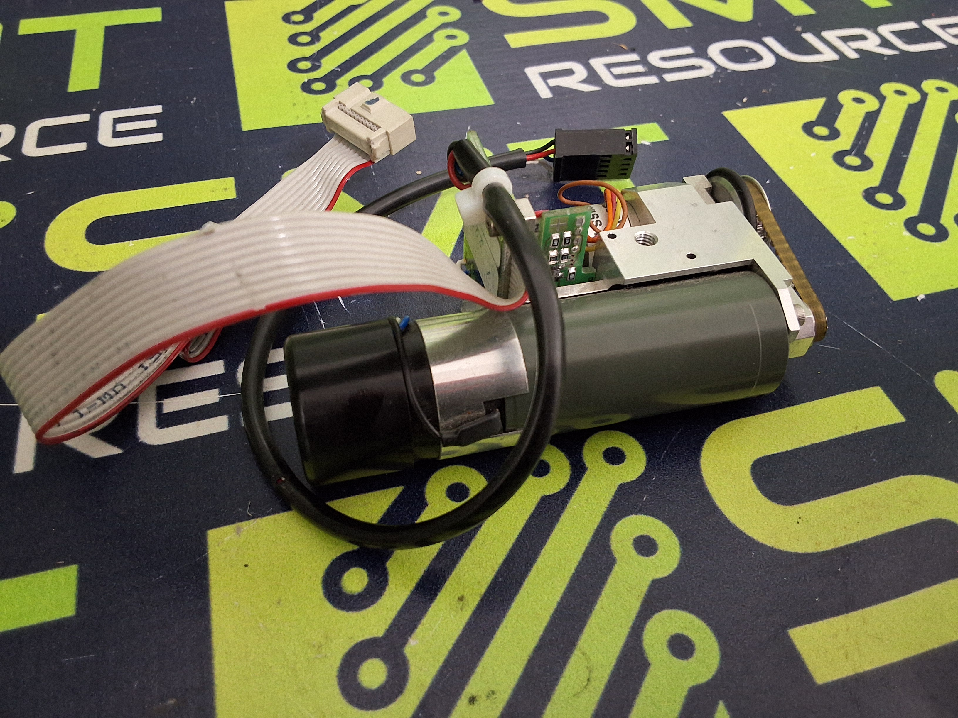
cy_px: 359
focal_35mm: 28
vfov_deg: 49.7
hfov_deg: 63.4
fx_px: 775
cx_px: 479
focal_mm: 2.91
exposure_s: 1/24
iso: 320
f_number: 1.9
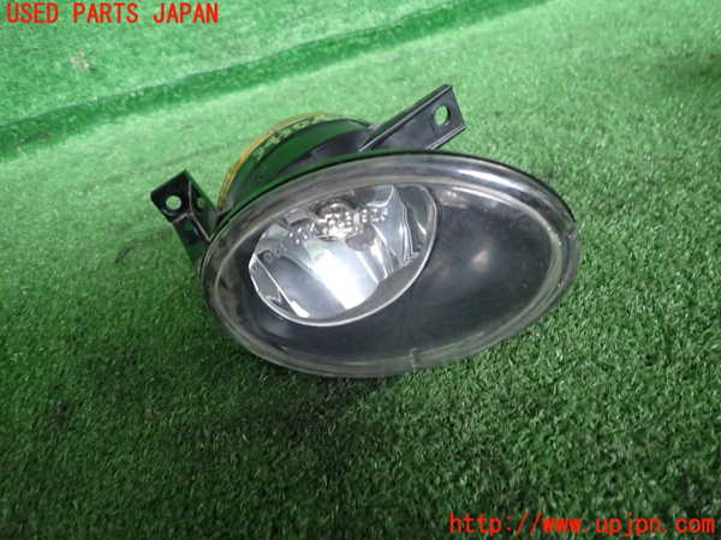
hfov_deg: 69.4
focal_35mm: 25
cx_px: 360
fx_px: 521
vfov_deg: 54.9
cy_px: 270
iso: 400
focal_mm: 4.5
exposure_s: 1/30
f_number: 2
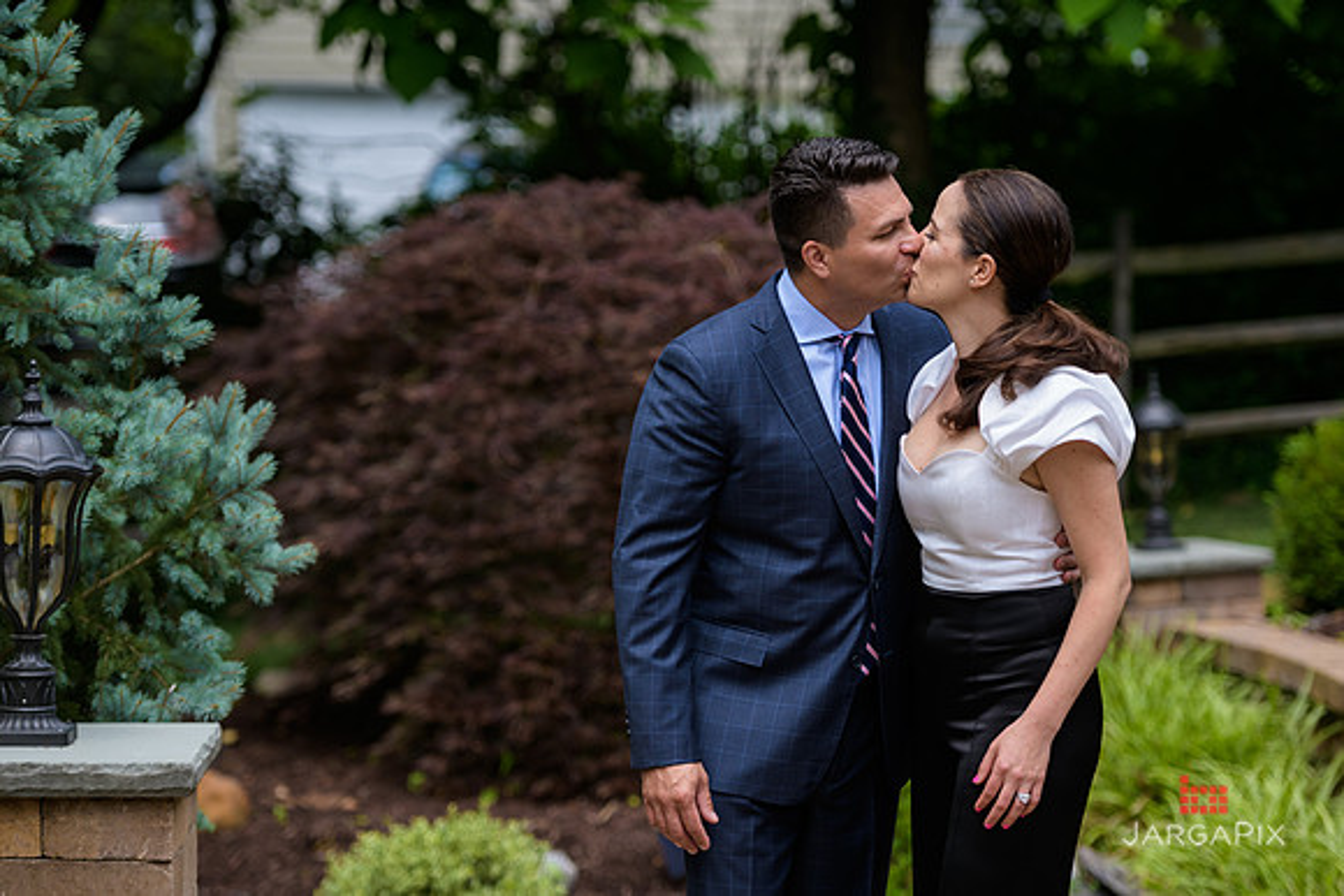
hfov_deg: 17.0
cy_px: 442
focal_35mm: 120
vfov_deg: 11.4
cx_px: 672
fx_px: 4496
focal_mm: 110
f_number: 3.2
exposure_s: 1/1600
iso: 200
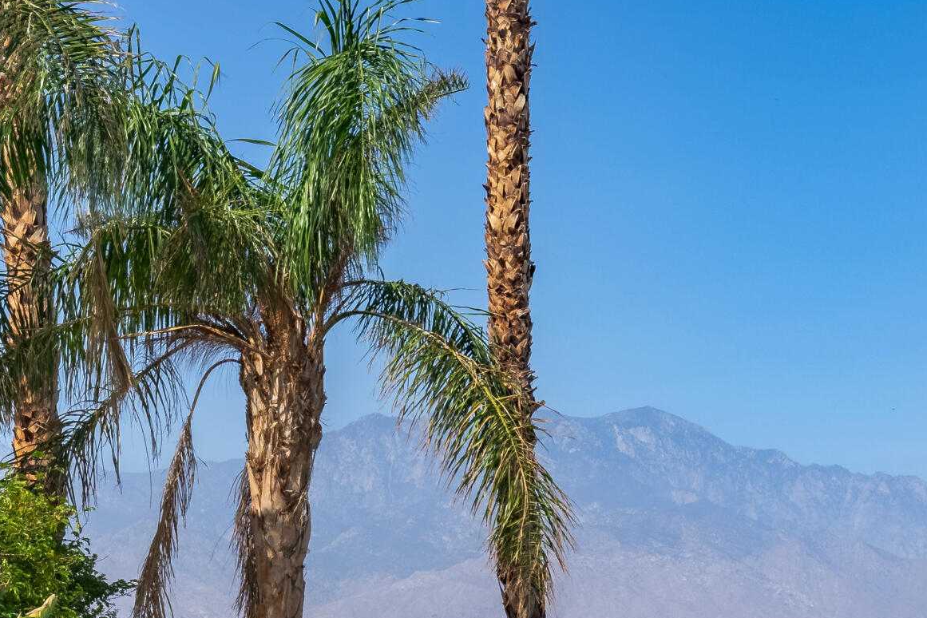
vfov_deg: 14.2
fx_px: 2395
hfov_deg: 21.6
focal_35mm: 93
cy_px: 777
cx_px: 747
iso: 100
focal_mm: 24
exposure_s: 1/2000
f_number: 10
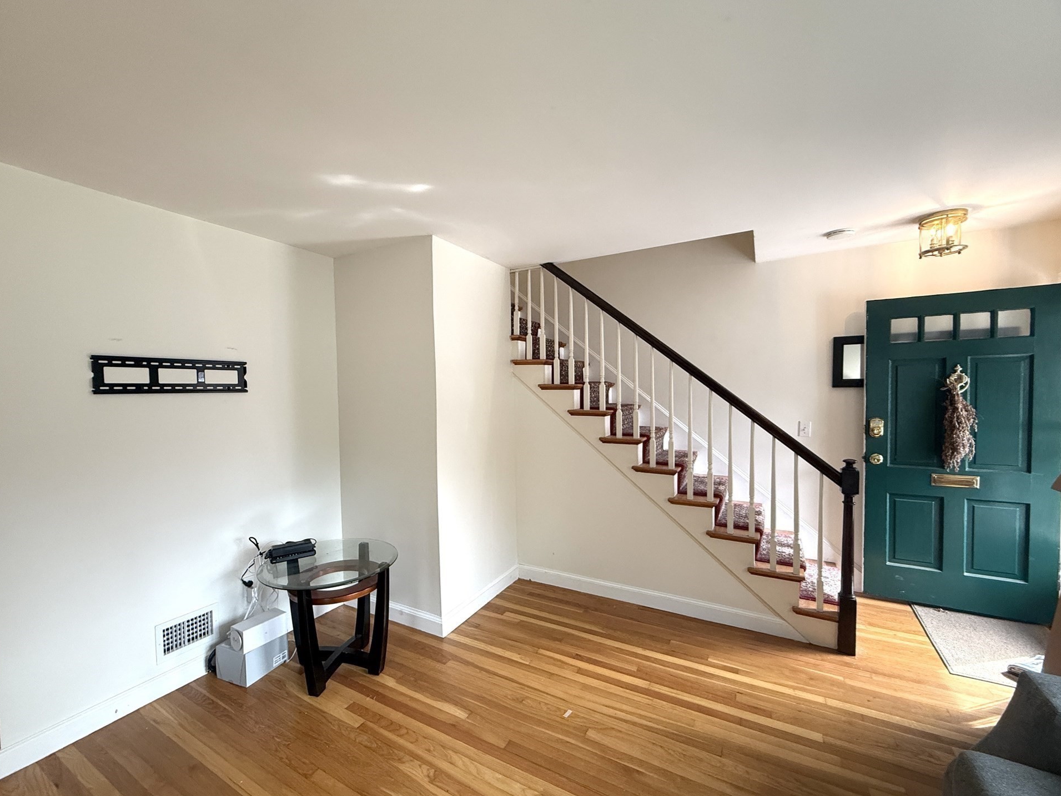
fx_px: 460
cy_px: 409
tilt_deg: -2.1
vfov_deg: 81.7
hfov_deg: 98.1
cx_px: 500
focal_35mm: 15
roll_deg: +1.3
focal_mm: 2.22
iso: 250
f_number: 2.2
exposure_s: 1/120
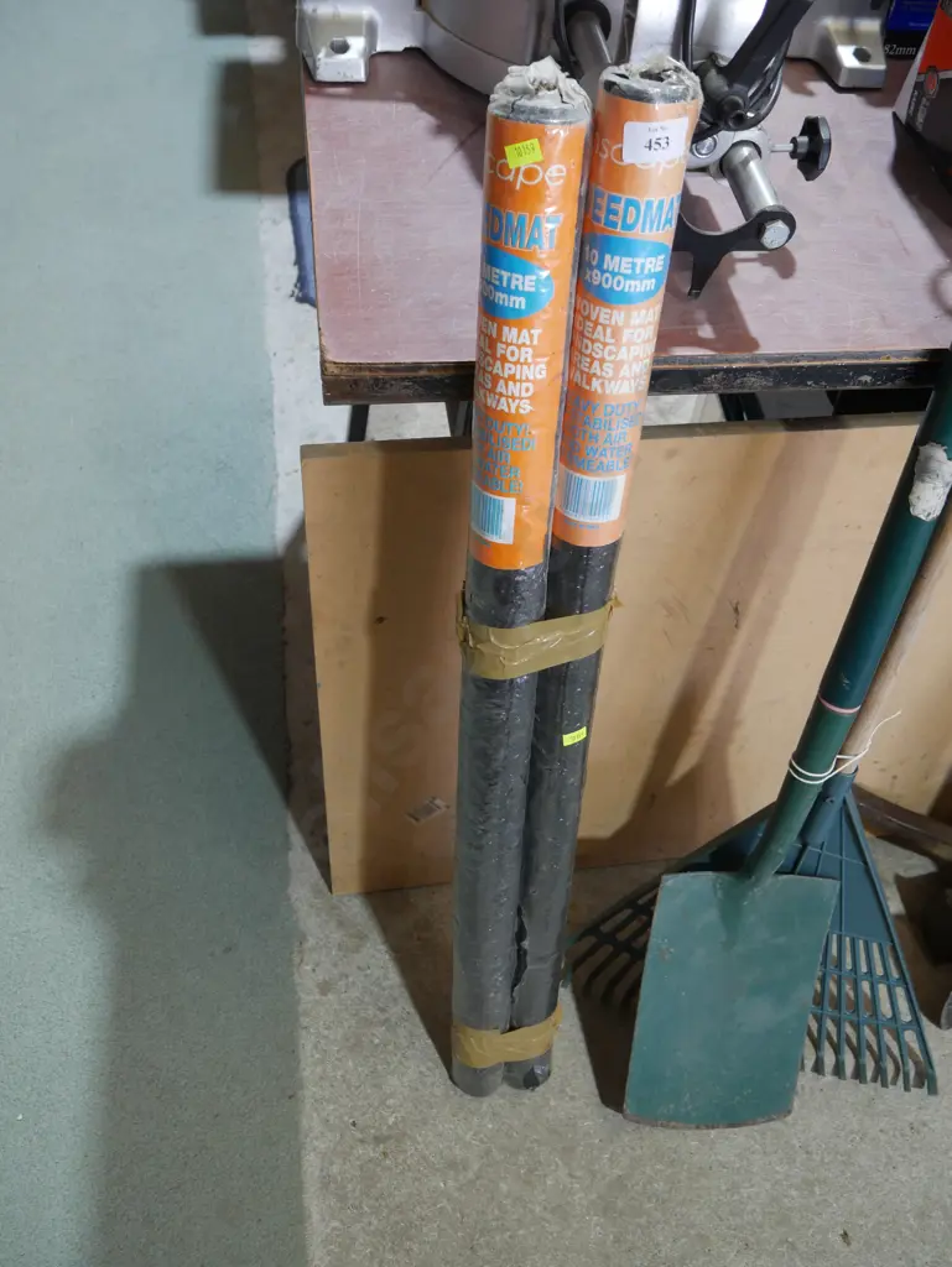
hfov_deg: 44.2
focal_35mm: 32
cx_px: 476
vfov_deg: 56.8
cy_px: 634
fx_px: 1172
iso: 500
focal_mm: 16
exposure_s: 1/60
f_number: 3.6
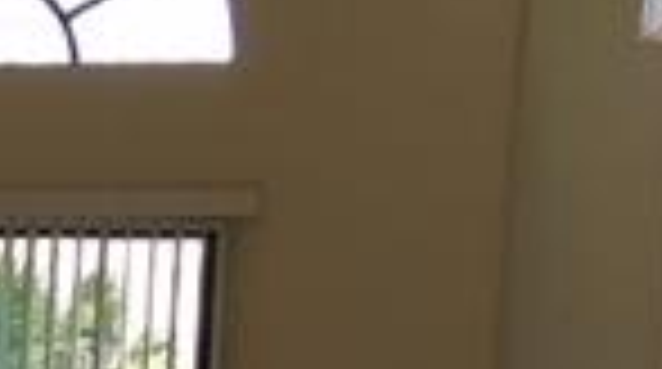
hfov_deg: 14.2
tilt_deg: -5.6
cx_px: -437
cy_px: 612
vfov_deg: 8.5
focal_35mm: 138
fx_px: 2418
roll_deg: -3.4
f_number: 2.2
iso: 32
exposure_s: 1/30
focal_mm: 4.15
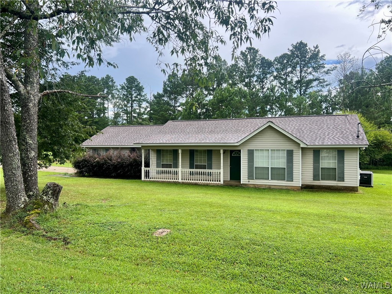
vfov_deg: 53.1
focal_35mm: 26
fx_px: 294
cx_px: 196
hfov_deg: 67.3
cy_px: 147
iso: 50
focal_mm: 5.7
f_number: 1.5
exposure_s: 1/1068
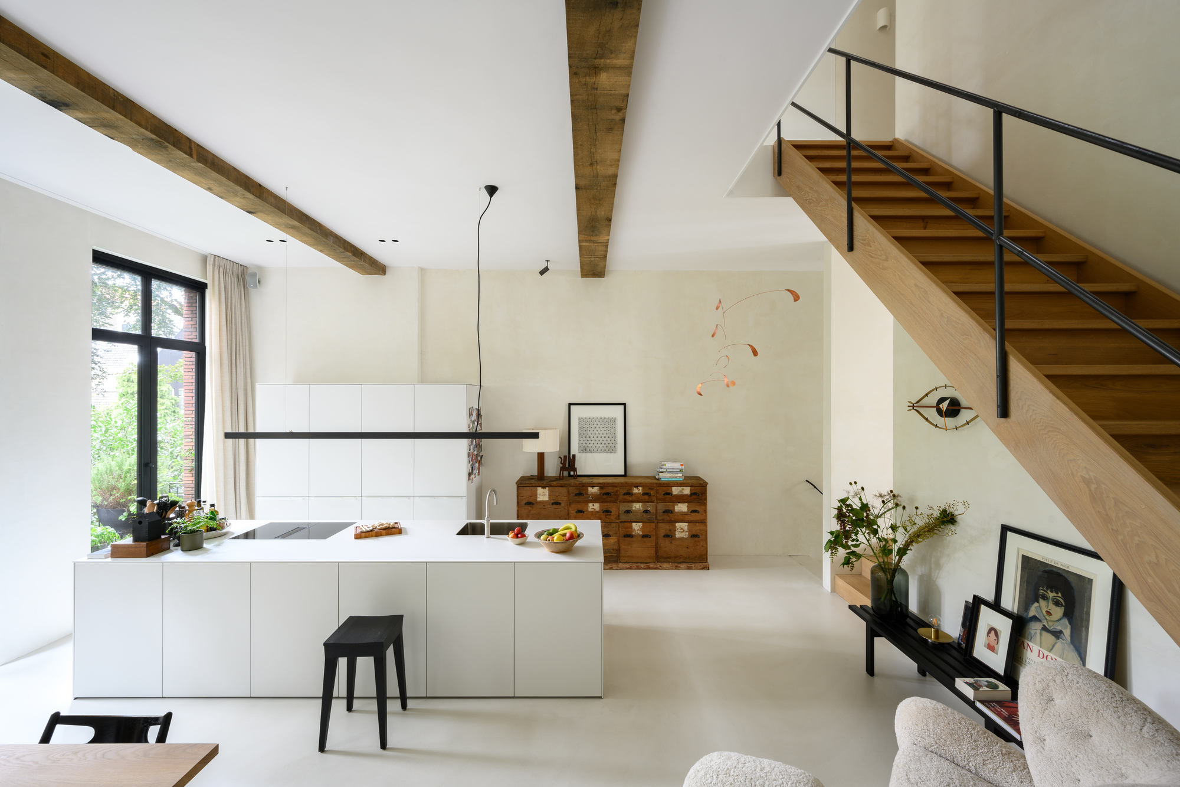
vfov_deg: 81.2
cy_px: 394
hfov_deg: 104.3
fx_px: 459
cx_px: 590
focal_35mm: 14
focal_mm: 14
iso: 64
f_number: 11
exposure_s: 1/2
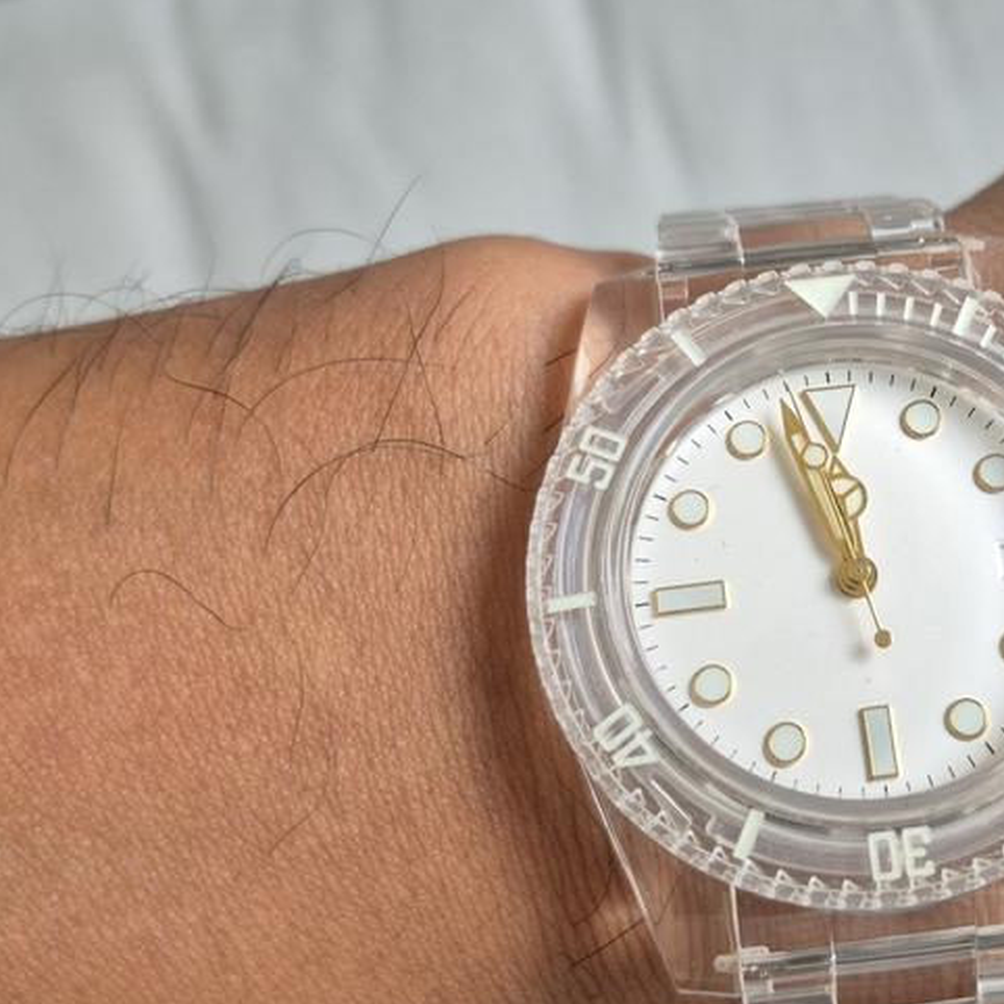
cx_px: 858
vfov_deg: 31.6
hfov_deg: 30.5
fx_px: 1772
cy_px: 525
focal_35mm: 54
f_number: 1.8
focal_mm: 5.4
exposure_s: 1/120
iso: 50
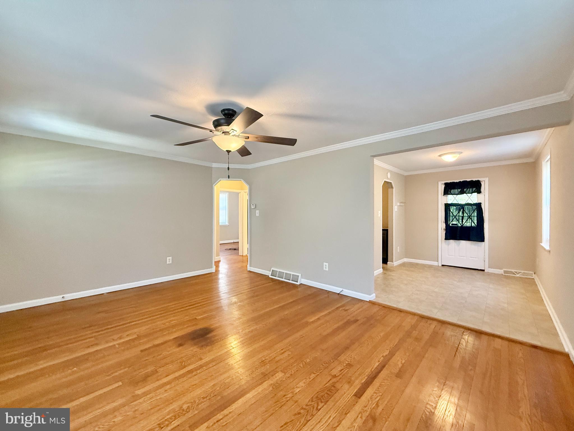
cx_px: 287
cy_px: 216
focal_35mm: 14
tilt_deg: -0.4
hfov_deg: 102.1
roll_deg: -0.5
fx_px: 232
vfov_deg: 85.7
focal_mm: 2.22
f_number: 2.2
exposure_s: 1/120
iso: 400
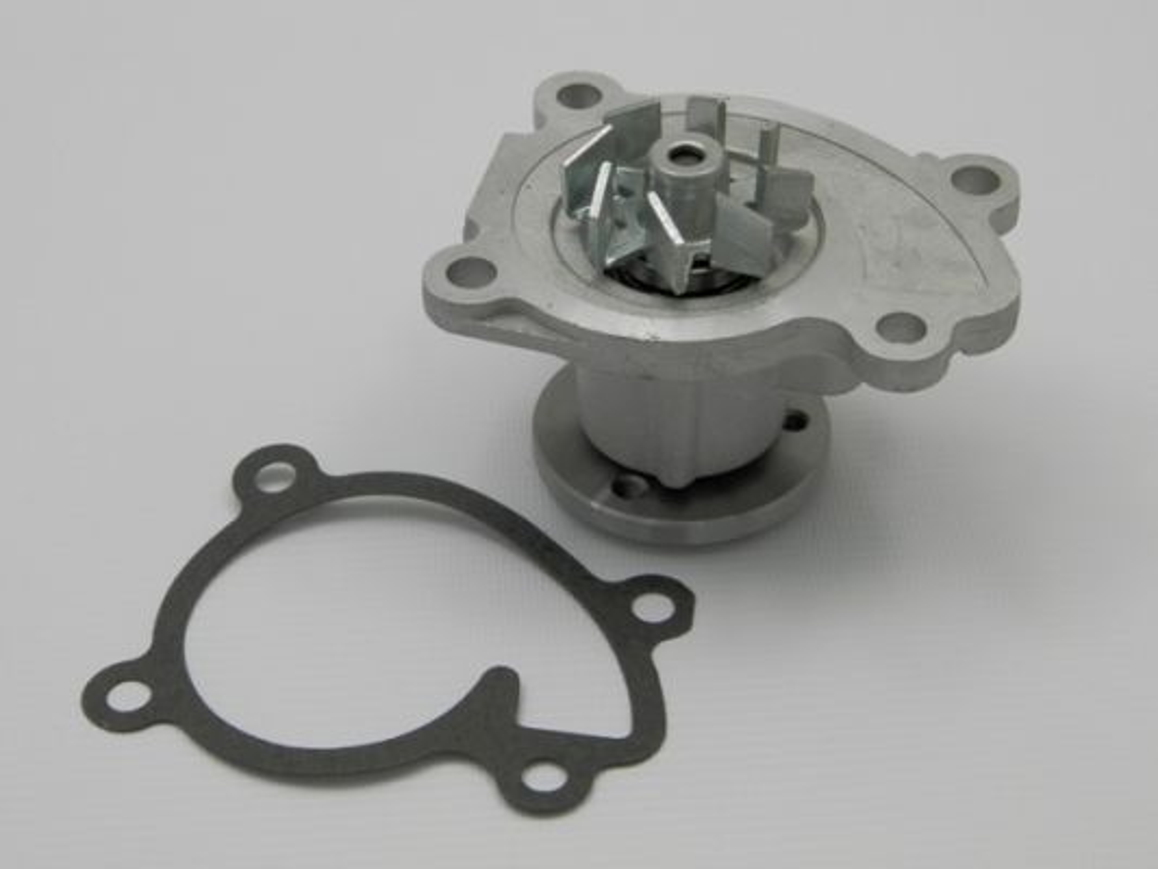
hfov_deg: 23.8
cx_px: 579
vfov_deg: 18.0
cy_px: 434
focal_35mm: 82
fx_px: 2744
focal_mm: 14.6
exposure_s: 1/160
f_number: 4.2
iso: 125
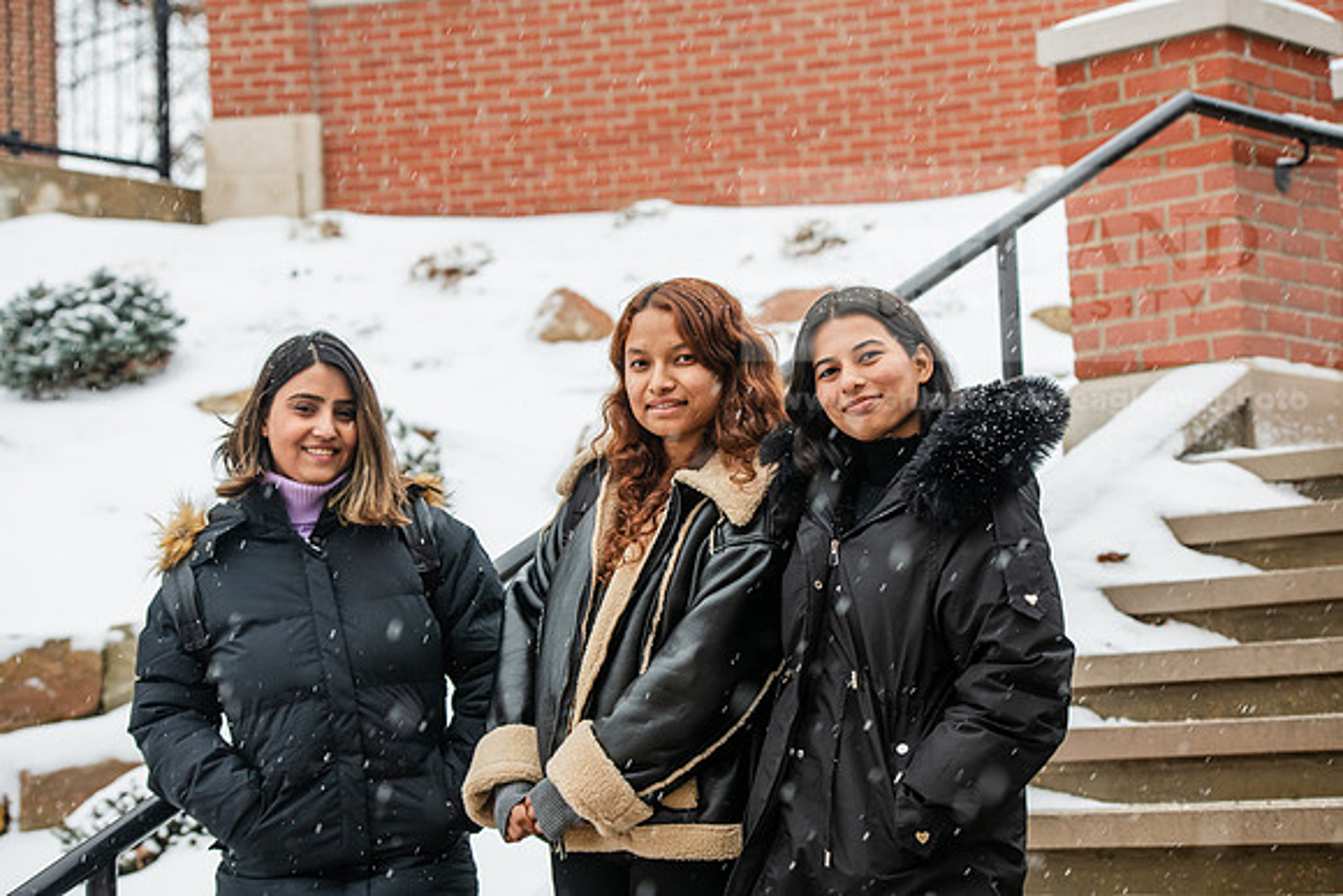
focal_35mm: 86
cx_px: 672
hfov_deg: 23.6
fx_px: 3209
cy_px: 448
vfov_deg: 15.9
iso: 400
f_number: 5
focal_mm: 86
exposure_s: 1/200
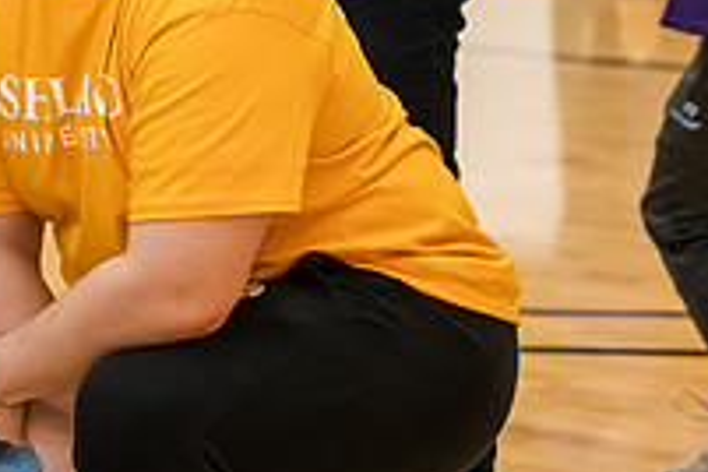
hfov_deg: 8.3
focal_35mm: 245
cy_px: -33
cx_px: -42
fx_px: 4818
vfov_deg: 5.6
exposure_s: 1/200
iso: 3200
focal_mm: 85
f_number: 3.5
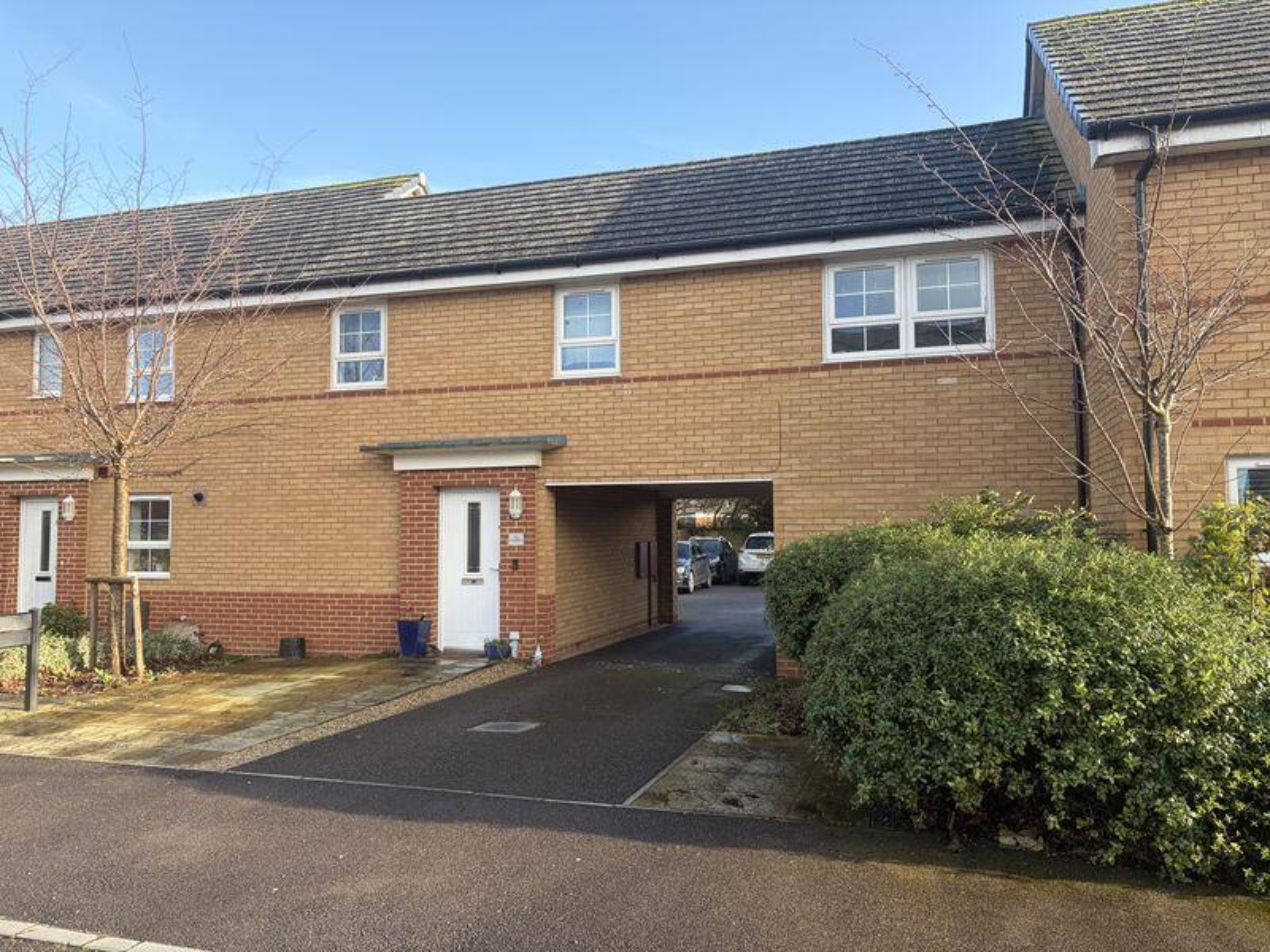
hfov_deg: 67.3
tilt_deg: +3.7
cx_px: 635
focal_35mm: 26
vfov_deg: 53.1
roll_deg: +0.6
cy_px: 476
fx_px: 954
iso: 64
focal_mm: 5.96
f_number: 1.6
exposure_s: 1/635
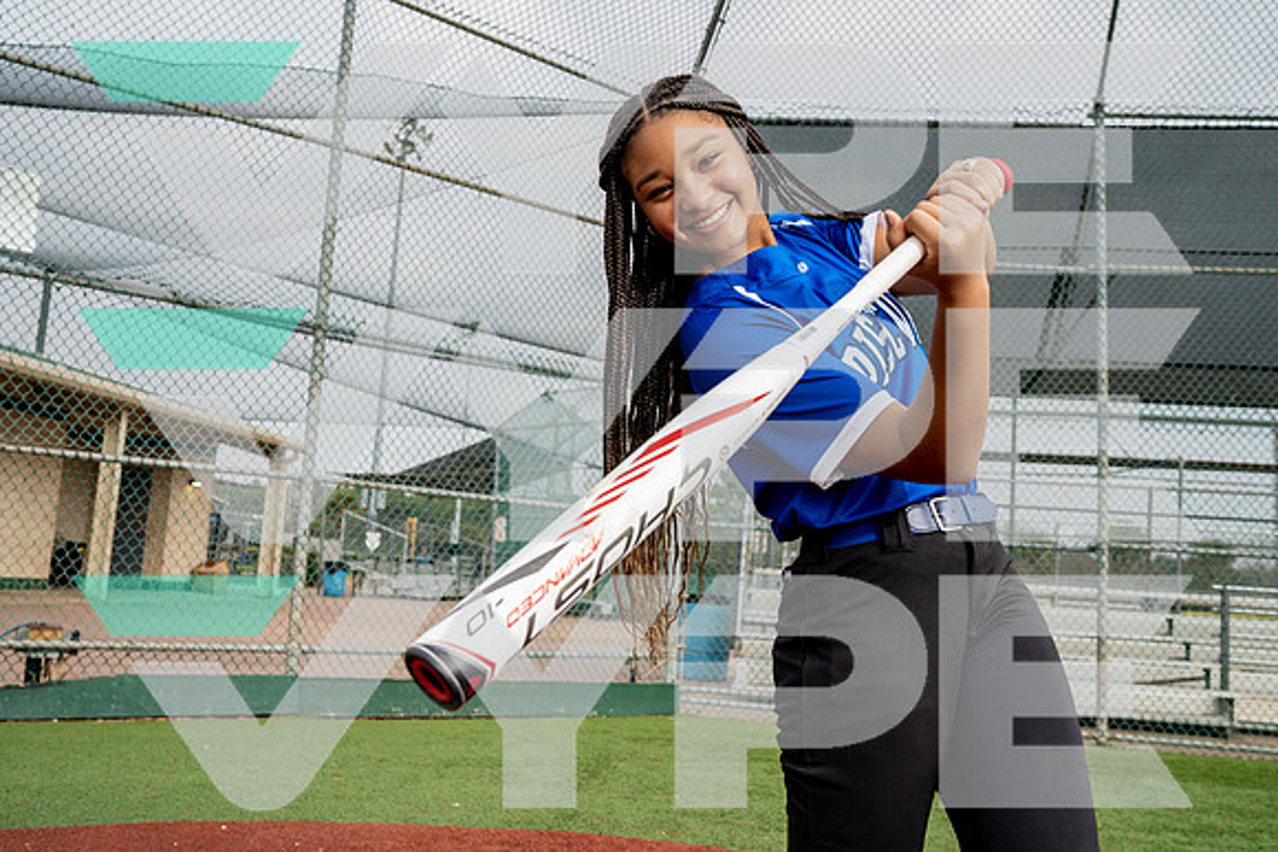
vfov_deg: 37.9
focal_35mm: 35
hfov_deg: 54.4
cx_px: 639
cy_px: 426
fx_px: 1243
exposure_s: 1/200
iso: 80
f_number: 5.6
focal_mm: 35
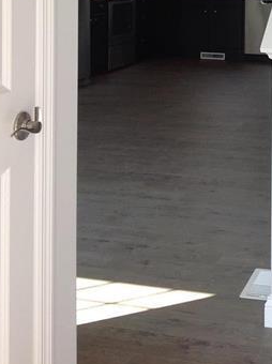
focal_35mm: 79
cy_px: -15
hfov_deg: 18.2
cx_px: 258
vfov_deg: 23.5
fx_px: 830
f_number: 2.4
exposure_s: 1/120
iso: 64
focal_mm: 4.28
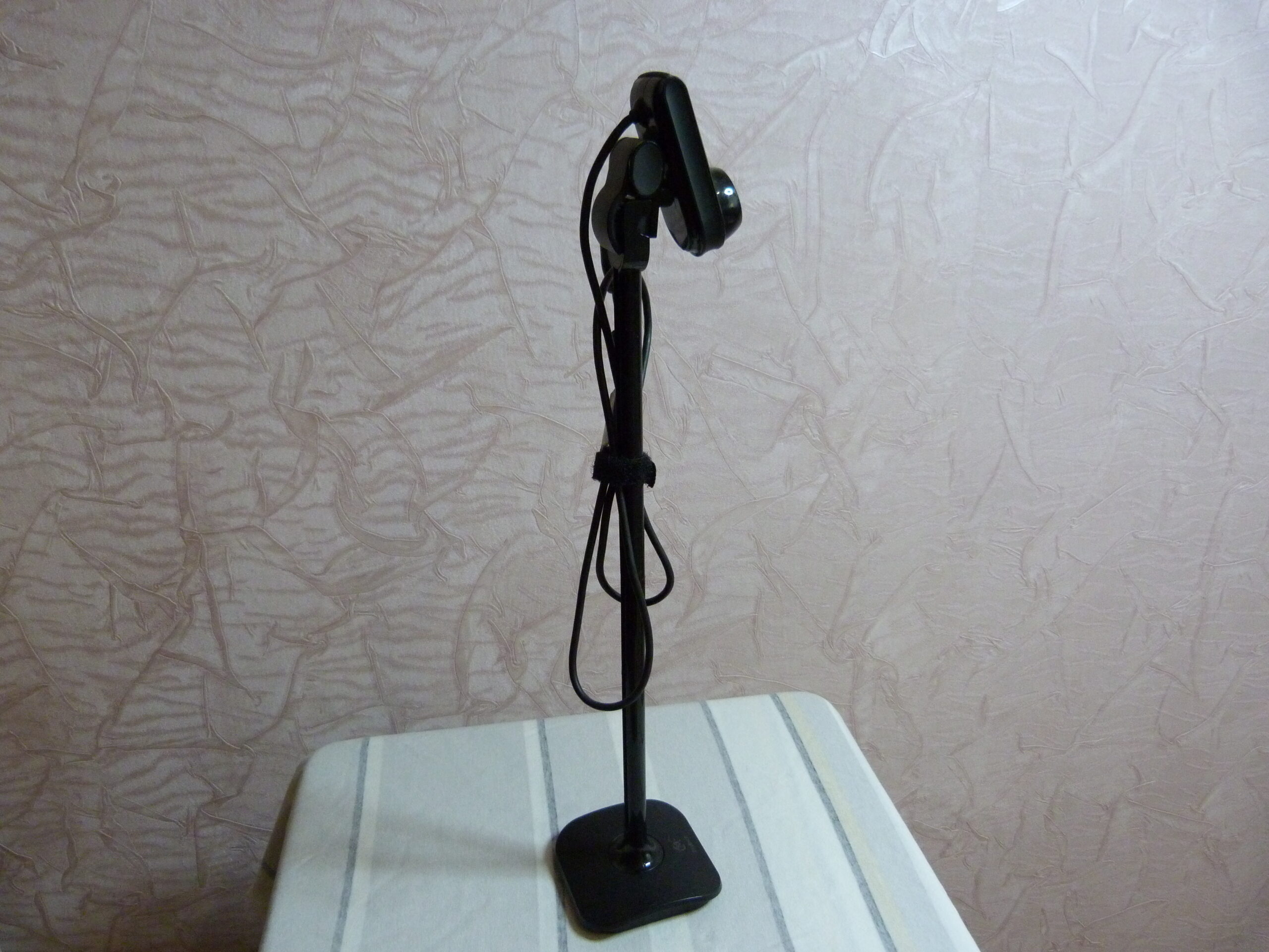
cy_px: 476
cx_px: 634
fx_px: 916
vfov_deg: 54.9
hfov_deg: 69.4
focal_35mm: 25
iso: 400
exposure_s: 1/50
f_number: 2.8
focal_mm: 4.5
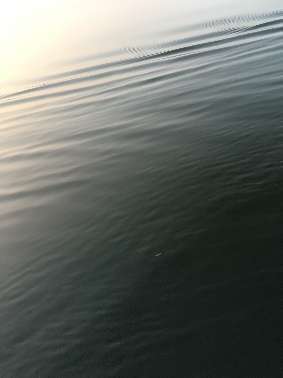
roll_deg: +14.2
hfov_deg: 48.2
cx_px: 142
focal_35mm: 29
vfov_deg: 61.7
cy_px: 189
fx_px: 316
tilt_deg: -37.9
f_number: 2.2
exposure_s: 1/33
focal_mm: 4.15
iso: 25
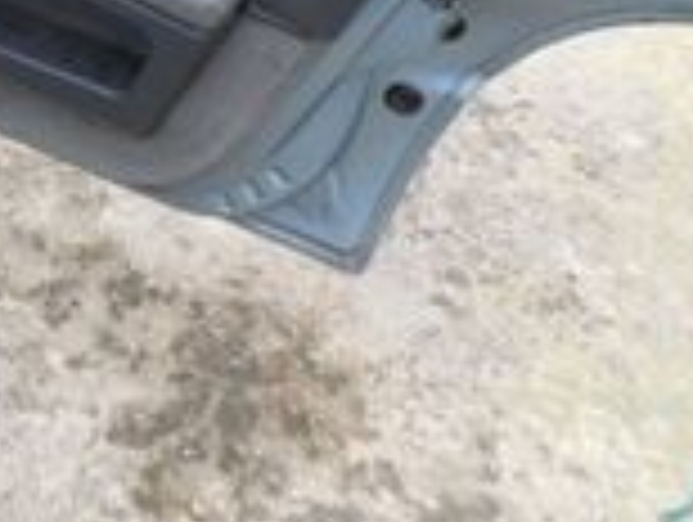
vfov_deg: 25.3
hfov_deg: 32.1
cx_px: 27
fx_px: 1123
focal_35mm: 56
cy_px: 50
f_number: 3.2
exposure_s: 1/45
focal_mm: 4
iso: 80
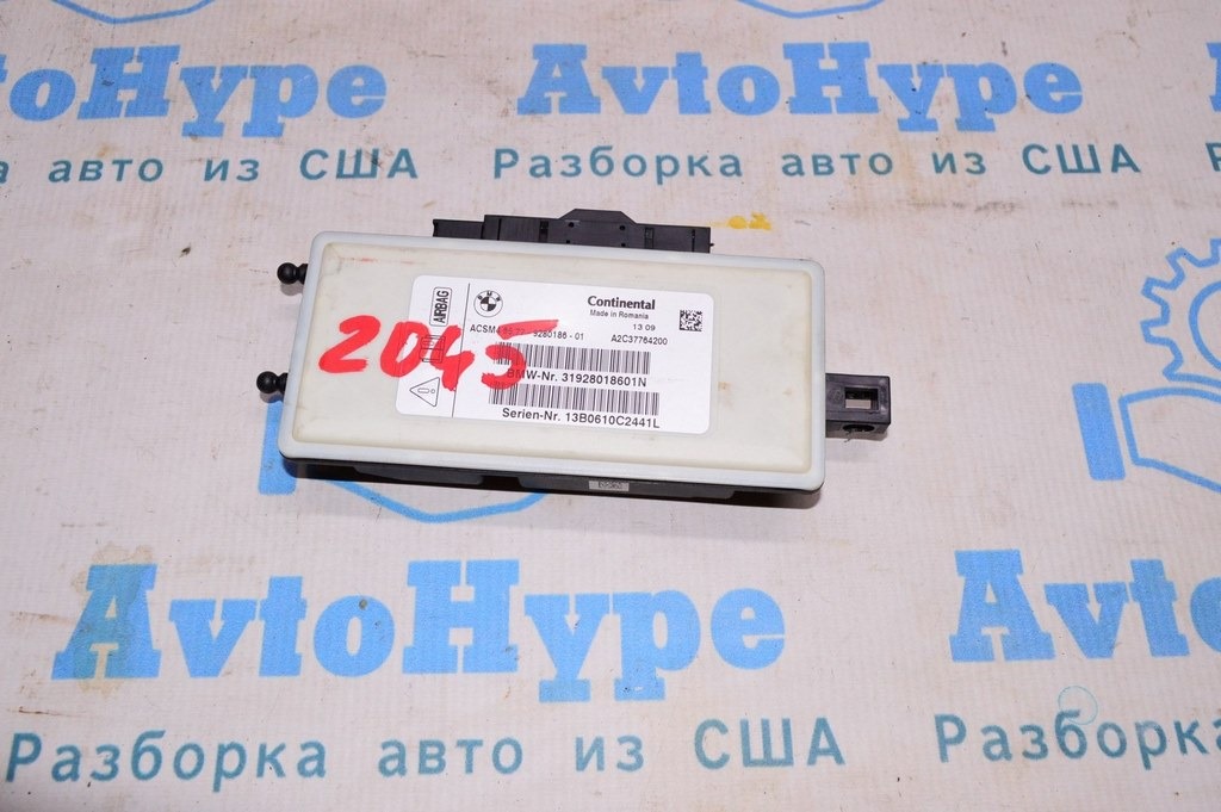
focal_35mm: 33
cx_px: 610
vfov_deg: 39.9
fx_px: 1118
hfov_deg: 57.3
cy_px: 406
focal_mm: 22
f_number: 8
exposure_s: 1/200
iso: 1600
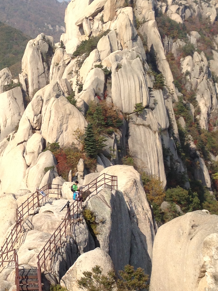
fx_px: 722
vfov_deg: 22.8
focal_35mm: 86
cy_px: 155
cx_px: 12
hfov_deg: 16.9
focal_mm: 4.12
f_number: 2.4
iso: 50
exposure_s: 1/1355
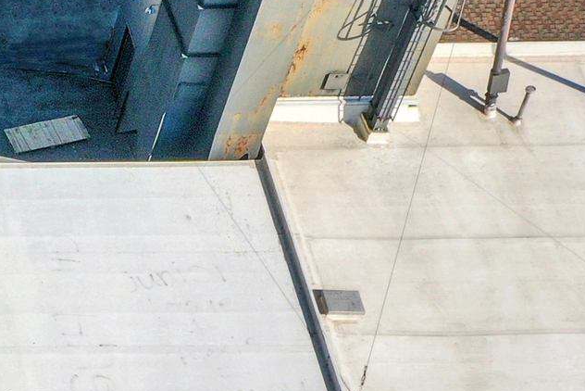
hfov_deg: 12.8
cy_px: 373
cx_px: -654
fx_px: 2211
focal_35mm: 136
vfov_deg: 10.0
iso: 100
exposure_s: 1/500
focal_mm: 10.26
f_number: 6.3
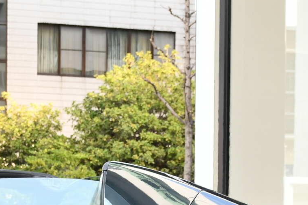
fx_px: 1506
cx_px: 79
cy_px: 226
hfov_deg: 11.7
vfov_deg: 7.7
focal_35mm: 176
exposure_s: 1/125
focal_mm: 32
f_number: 5.6
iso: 400
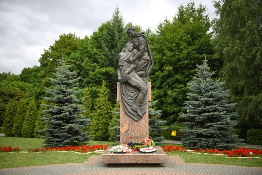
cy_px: 88
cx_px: 131
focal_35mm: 45
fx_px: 328
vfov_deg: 29.9
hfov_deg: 43.6
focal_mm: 45
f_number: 2.8
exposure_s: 1/125
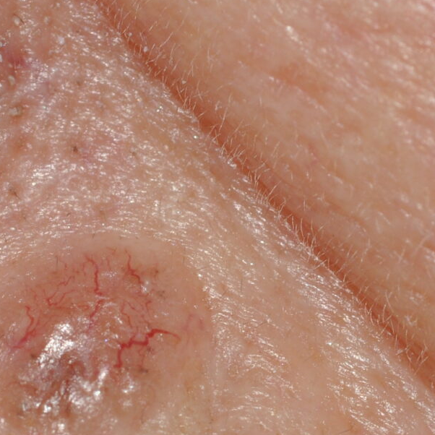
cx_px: 8
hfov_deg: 5.4
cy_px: 432
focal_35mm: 325
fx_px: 4621
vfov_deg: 5.4
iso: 320
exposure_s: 1/60
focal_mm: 60
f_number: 11
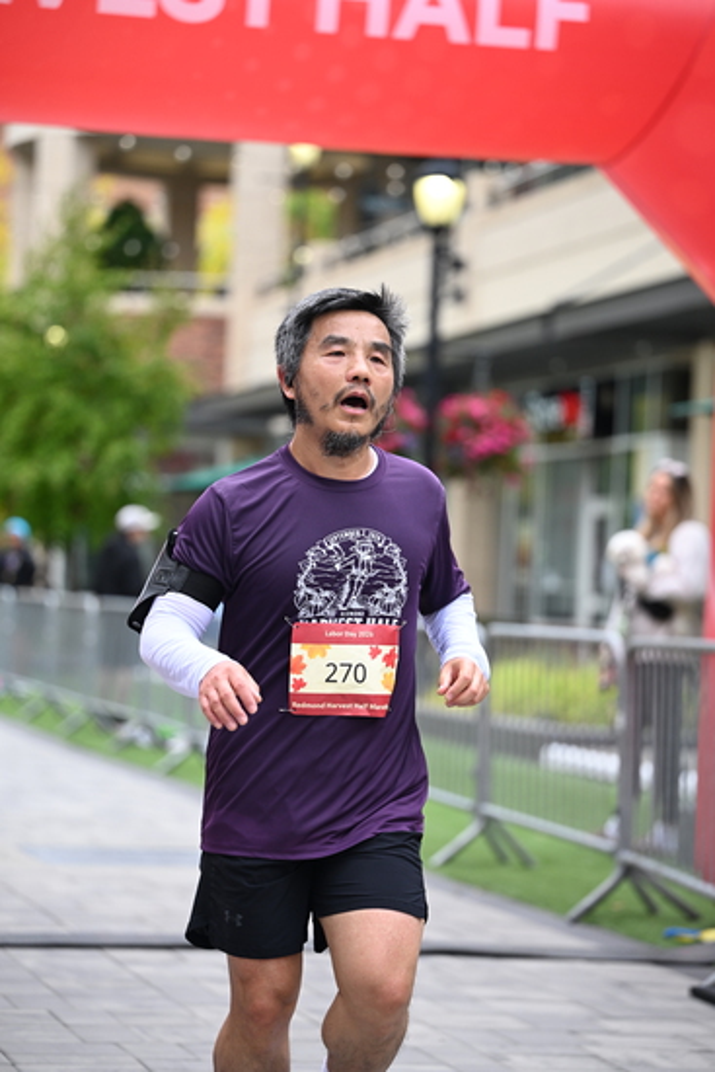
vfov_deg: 19.8
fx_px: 3066
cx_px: 358
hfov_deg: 13.3
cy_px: 536
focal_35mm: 103
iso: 640
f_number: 2.8
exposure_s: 1/2000
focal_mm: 103
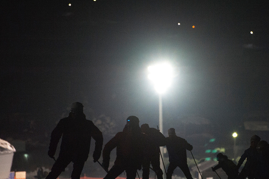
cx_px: 187
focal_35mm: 335
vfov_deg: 4.1
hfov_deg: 6.2
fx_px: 2502
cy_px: 110
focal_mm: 200
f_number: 5.3
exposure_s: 1/160
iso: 3200
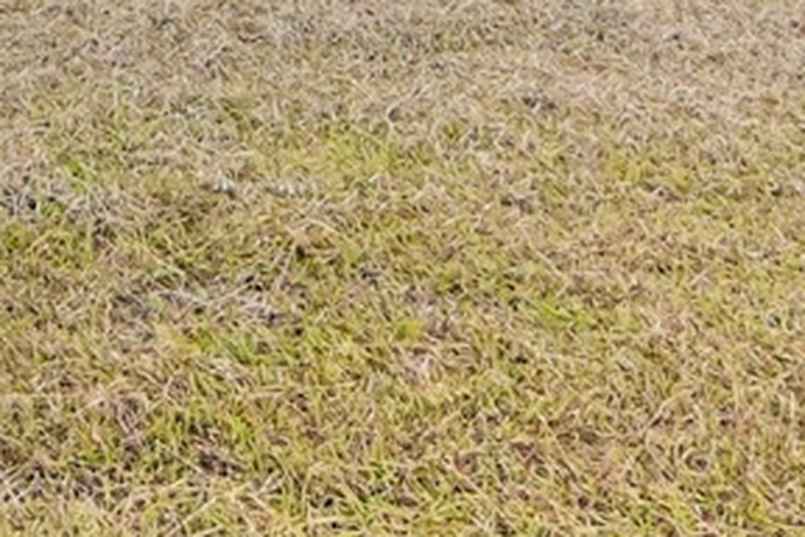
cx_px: -307
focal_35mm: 90
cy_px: -571
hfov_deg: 20.2
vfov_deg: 13.0
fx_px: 2012
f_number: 7.1
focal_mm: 11
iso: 100
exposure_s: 1/200
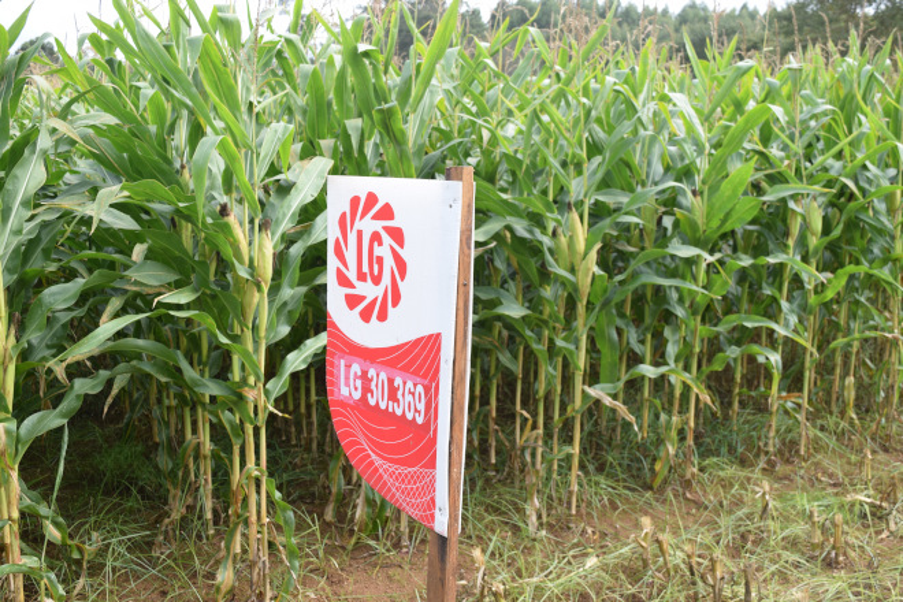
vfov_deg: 34.2
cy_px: 301
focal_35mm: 39
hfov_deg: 49.6
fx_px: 978
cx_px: 452
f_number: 8
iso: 250
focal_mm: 26
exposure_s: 1/250
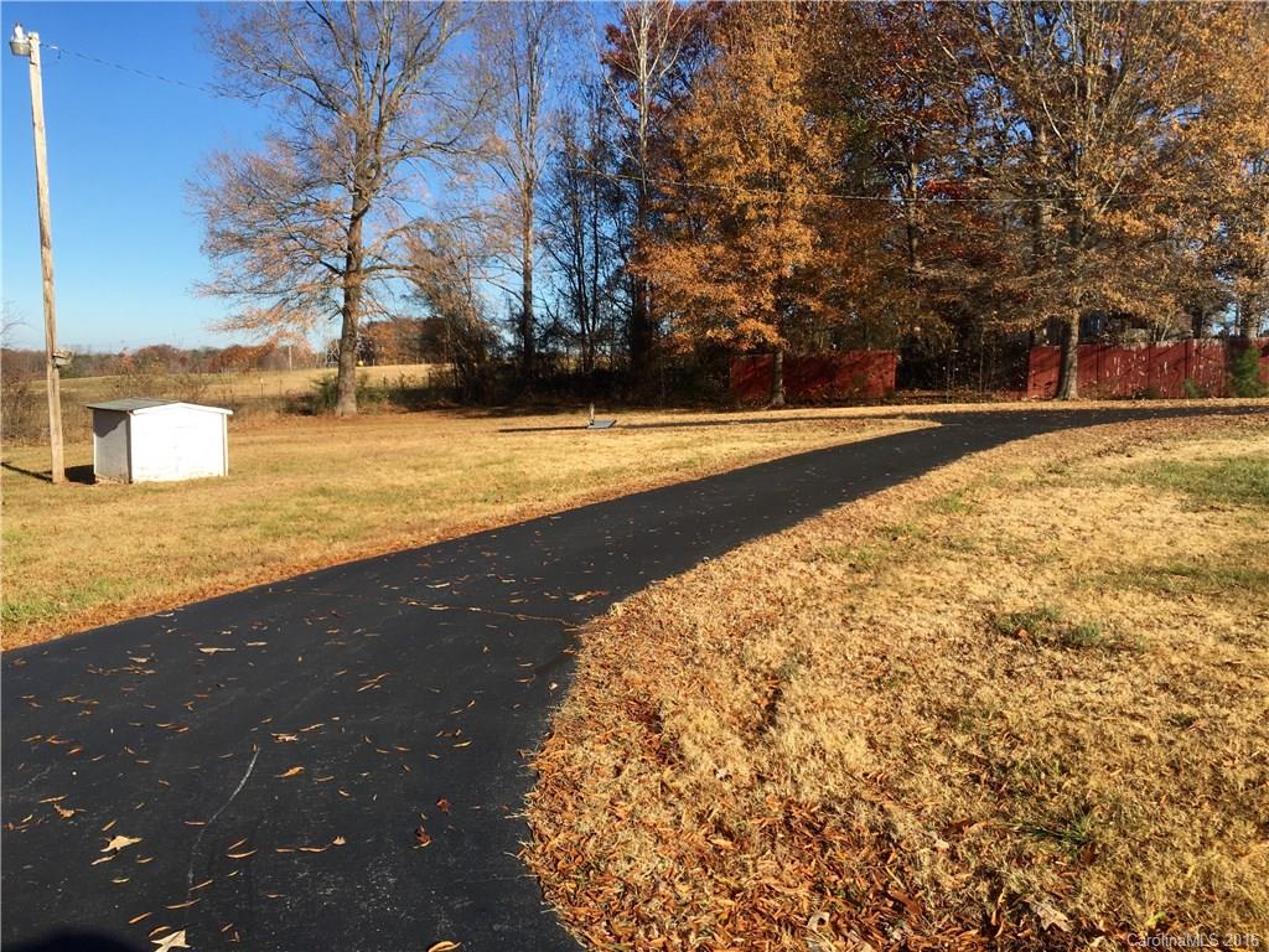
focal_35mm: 29
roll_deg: -1.0
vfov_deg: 48.2
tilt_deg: -4.8
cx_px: 634
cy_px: 476
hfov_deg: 61.7
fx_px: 1063
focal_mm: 4.15
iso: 25
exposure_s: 1/1099
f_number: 2.2
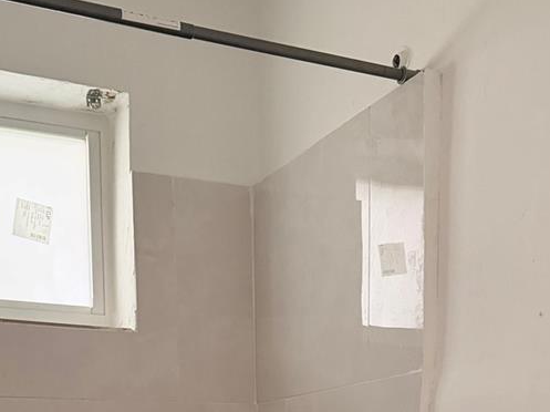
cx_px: 215
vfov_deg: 22.5
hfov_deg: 33.1
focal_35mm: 58
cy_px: 537
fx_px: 921
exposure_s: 1/50
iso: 800
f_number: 1.78
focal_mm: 6.76
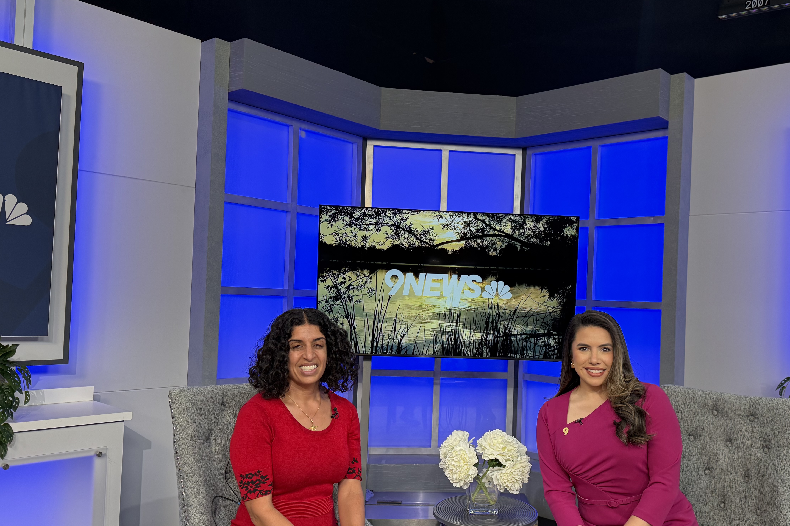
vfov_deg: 41.1
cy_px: 284
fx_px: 702
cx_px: 475
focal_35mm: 32
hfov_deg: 58.2
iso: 160
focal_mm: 6.76
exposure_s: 1/120
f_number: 1.78
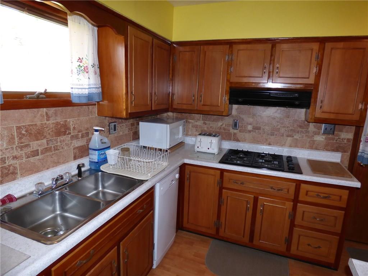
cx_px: 184
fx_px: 213
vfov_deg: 66.0
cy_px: 138
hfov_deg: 81.7
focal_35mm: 20
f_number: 2.8
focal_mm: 3.58
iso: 250
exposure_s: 1/60
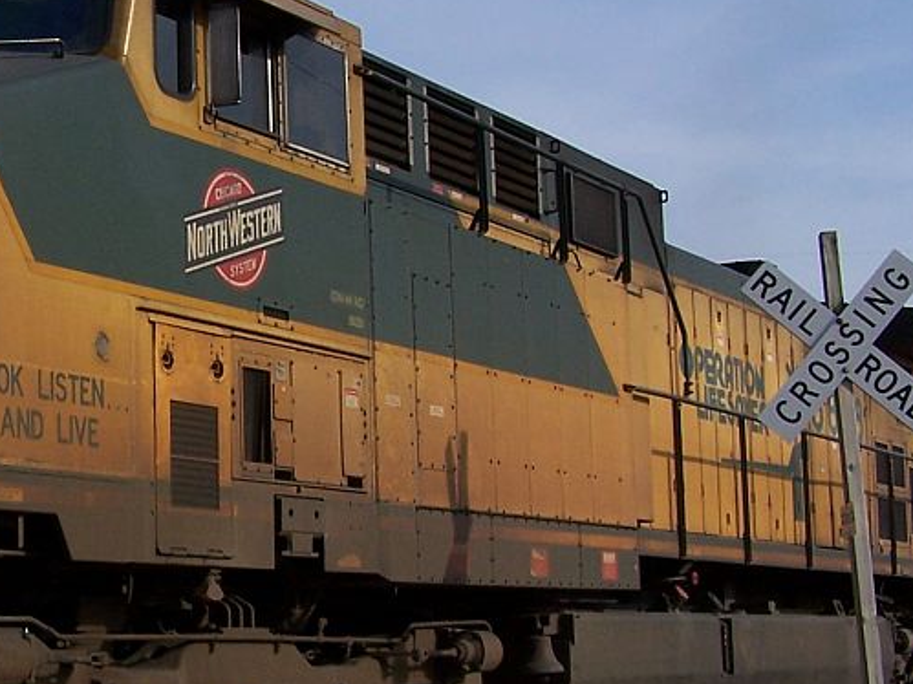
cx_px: 121
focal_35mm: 78
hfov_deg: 24.4
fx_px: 2057
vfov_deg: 18.9
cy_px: 384
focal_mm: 6.3
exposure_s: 1/750
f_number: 4
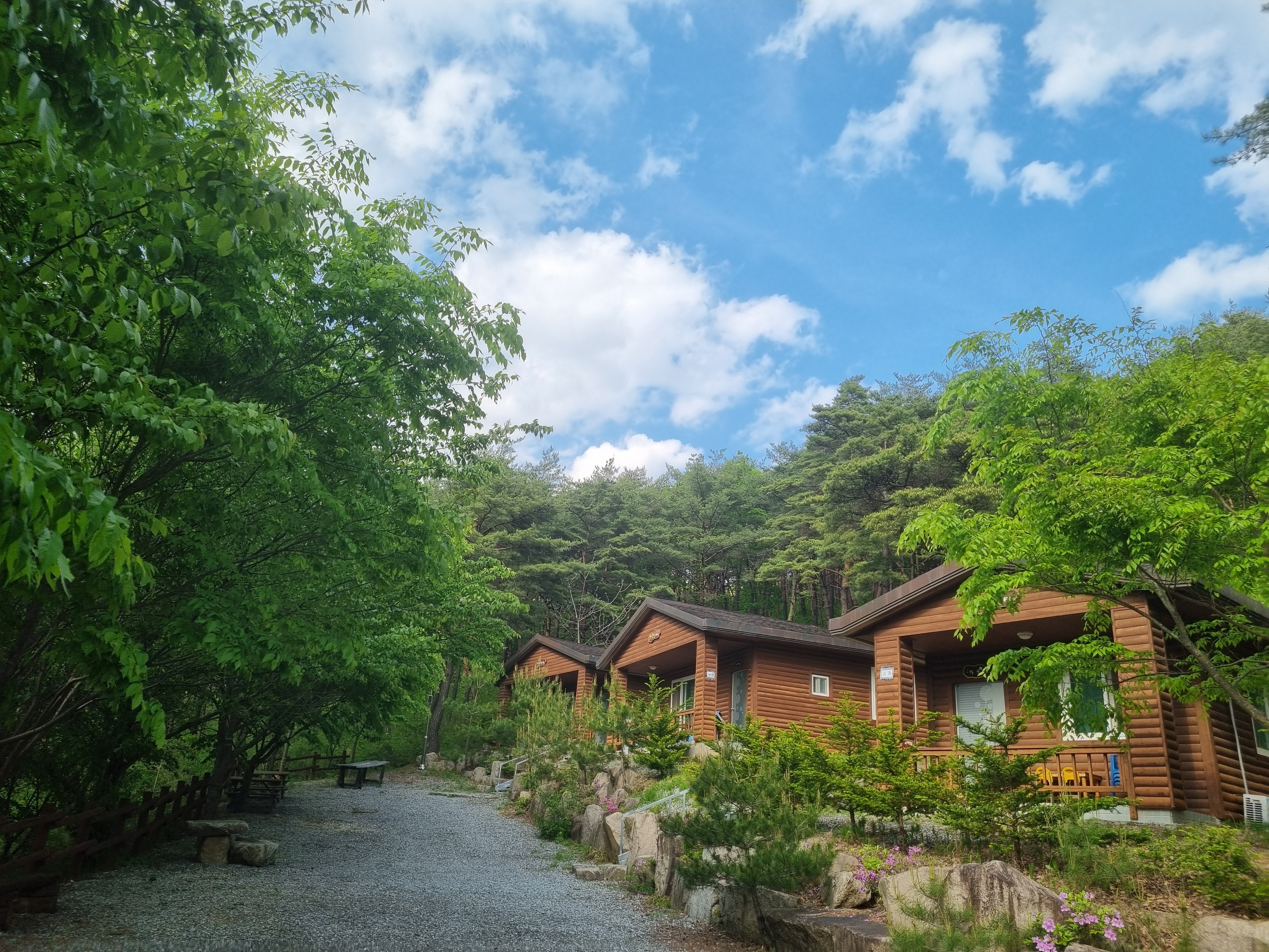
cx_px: 634
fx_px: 953
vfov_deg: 53.1
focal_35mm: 26
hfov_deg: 67.3
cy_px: 476
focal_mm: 5.4
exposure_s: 1/1852
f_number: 1.8
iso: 50
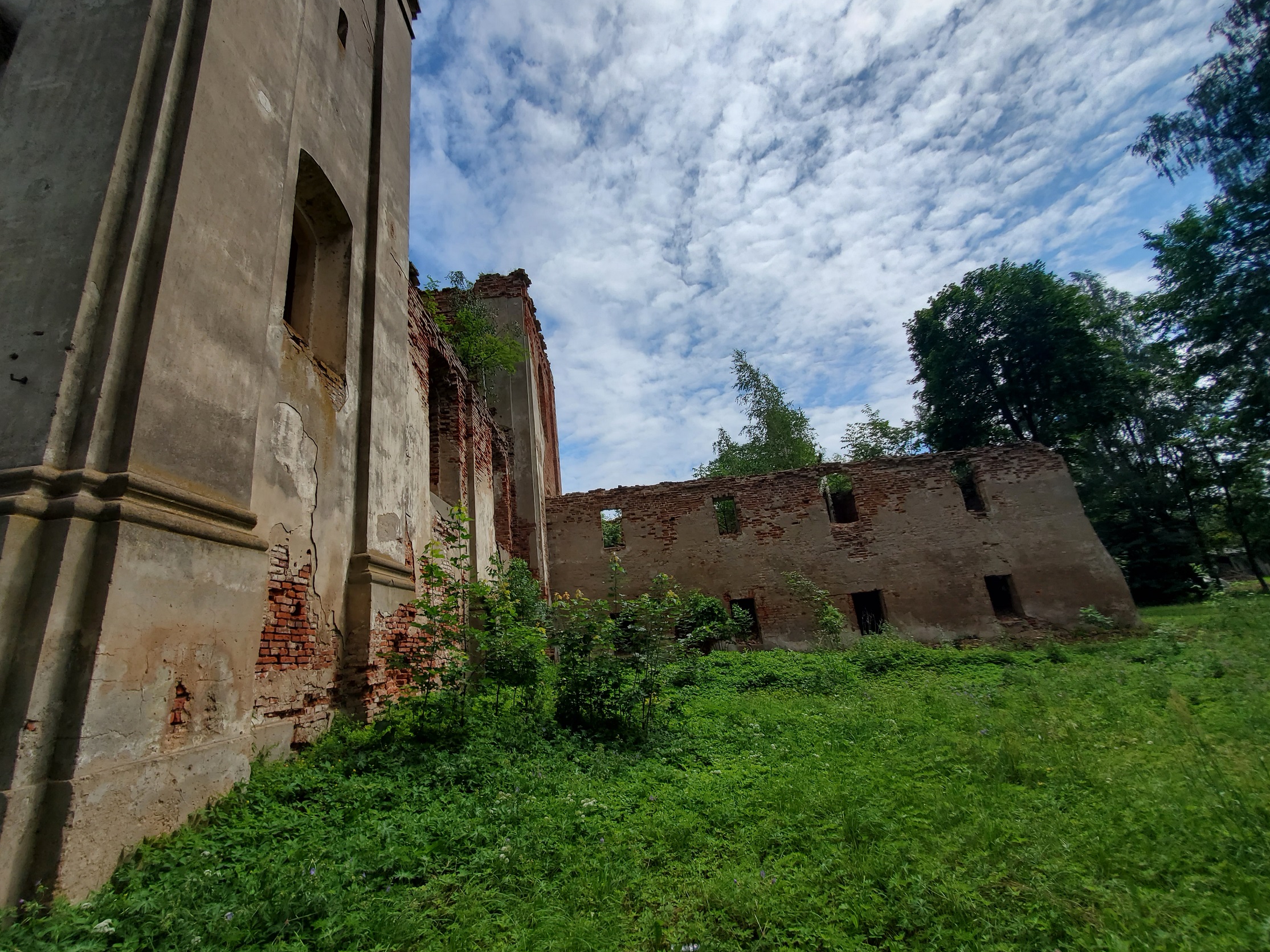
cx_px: 593
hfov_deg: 101.9
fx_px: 514
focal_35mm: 14
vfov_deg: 85.6
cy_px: 452
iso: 50
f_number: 2.2
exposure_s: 1/2476
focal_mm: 1.8
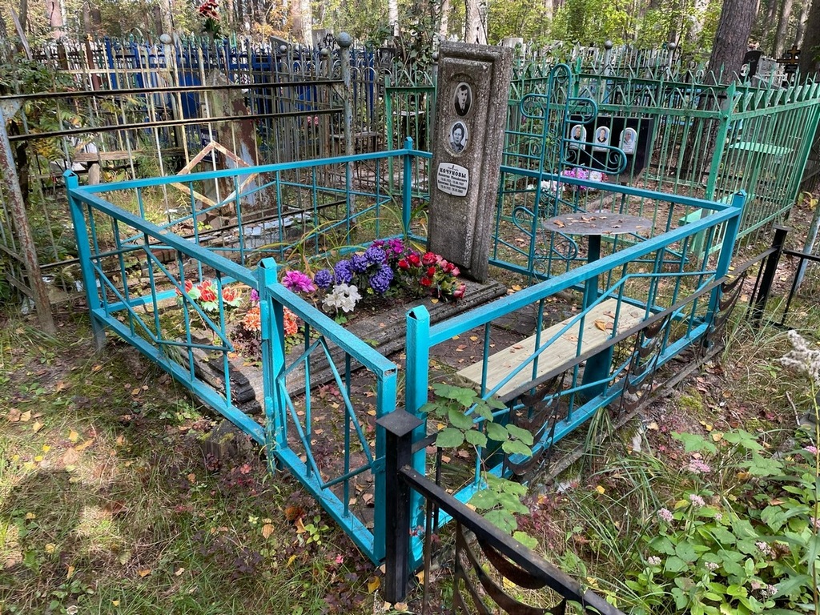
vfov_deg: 53.1
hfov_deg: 67.3
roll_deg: +1.0
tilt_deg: -19.7
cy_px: 308
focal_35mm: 26
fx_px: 616
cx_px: 410
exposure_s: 1/159
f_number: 1.6
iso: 32
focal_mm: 4.2
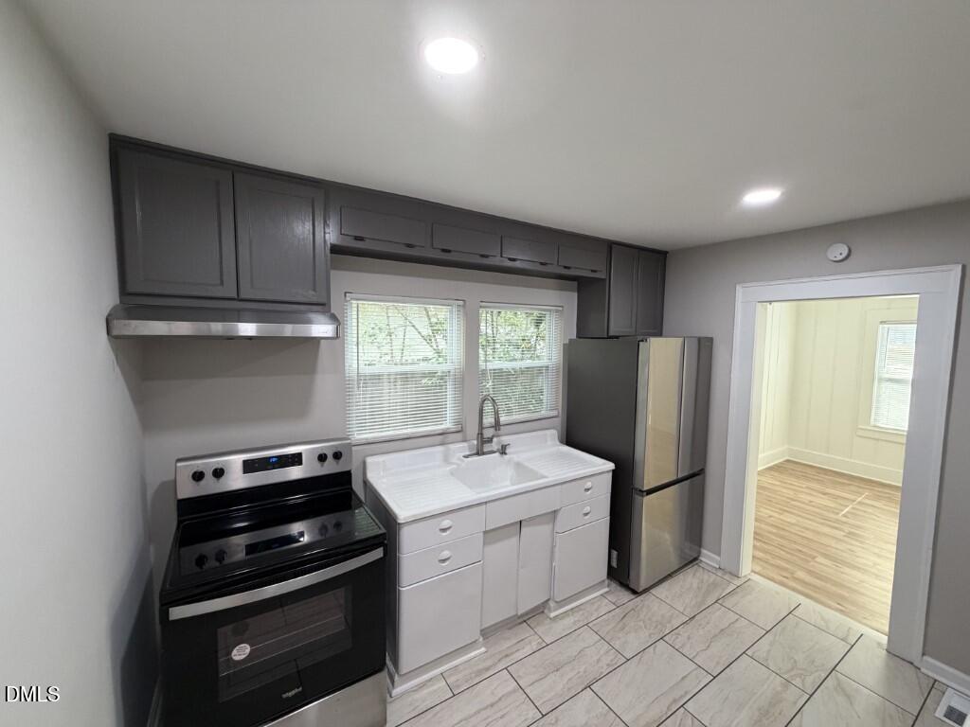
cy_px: 364
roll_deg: -1.3
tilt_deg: -4.2
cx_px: 485
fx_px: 392
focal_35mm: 14
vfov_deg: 85.7
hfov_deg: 102.1
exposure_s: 1/120
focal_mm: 2.22
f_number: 2.2
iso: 320
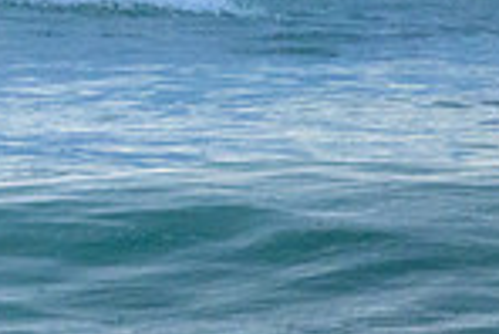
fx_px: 43441
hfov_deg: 0.7
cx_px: -364
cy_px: -228
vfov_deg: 0.4
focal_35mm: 3131
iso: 8000
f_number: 11
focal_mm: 800
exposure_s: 1/1000
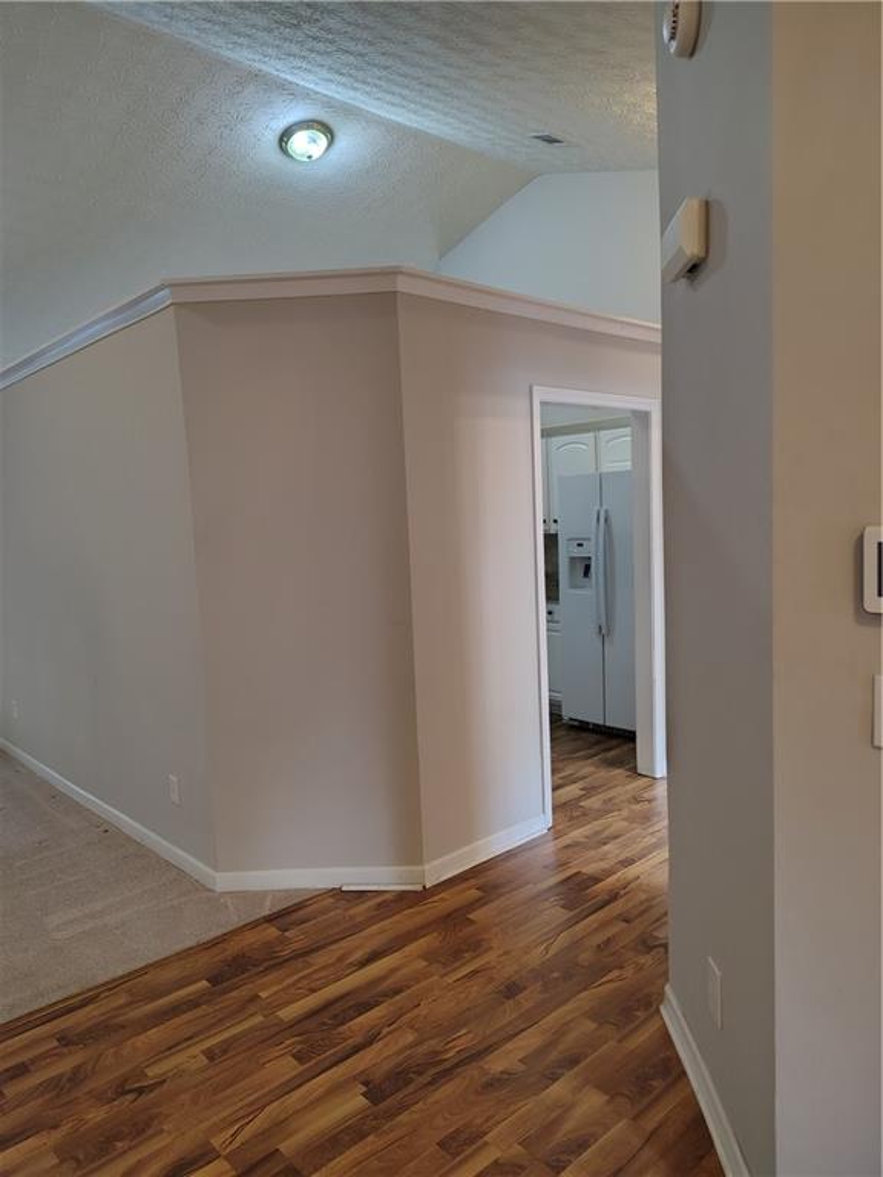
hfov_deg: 56.8
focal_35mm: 24
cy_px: 588
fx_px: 816
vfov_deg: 71.6
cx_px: 442
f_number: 1.8
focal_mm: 5.56
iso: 918
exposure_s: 1/60
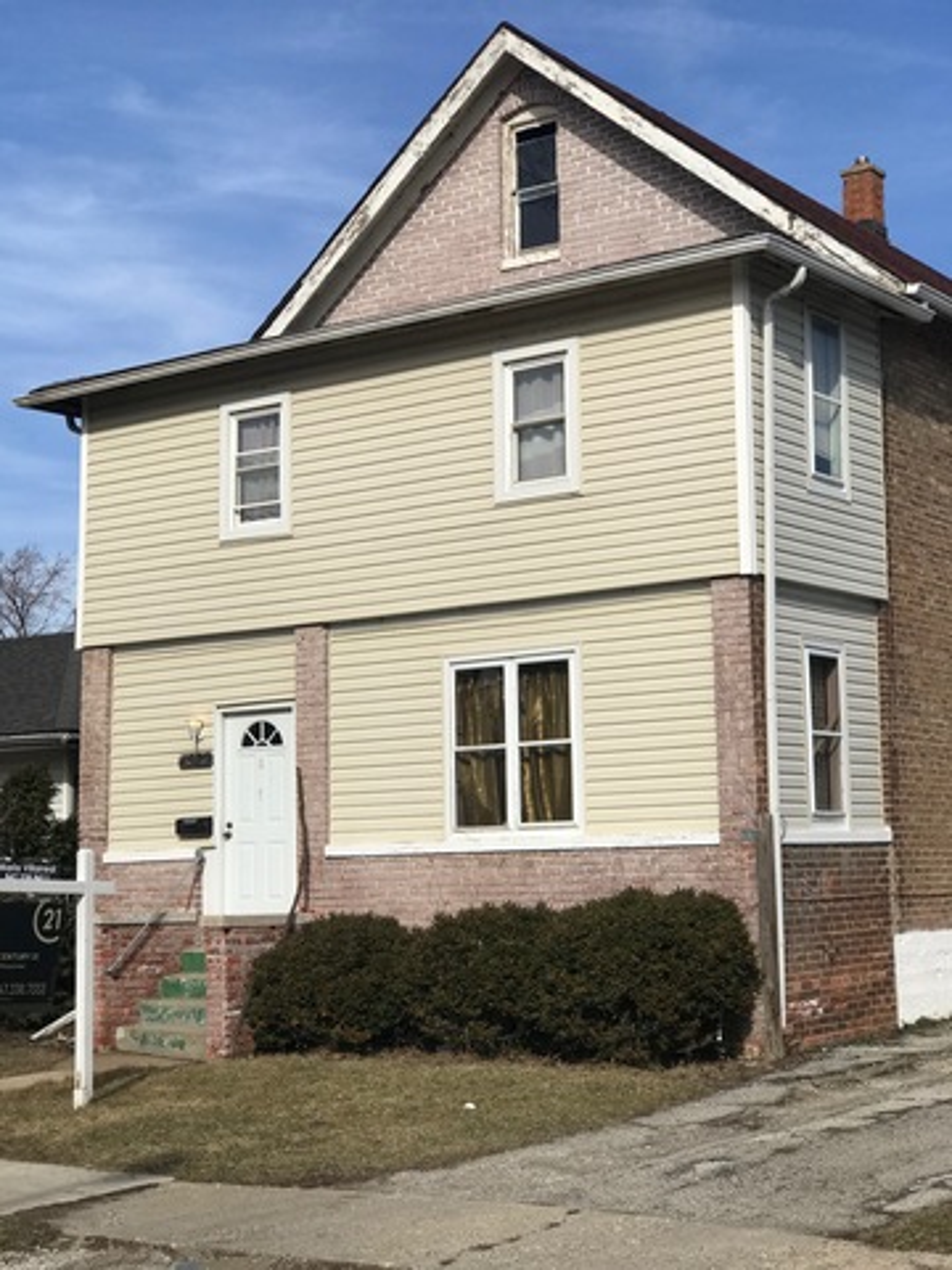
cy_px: 635
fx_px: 2090
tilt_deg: +6.0
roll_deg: +0.1
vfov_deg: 33.8
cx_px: 476
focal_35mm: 57
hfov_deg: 25.7
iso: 20
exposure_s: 1/1546
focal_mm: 6.6
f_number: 2.8
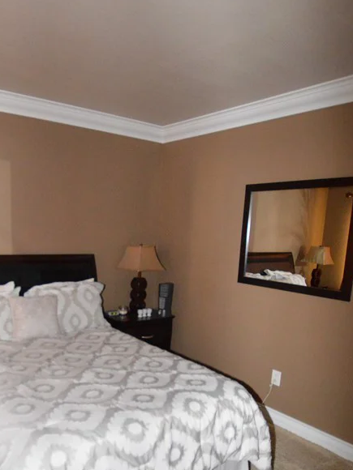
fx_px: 367
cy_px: 294
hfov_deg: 50.3
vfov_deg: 64.4
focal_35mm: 27
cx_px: 115
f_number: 3.5
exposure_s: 1/60
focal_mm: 10
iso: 3200
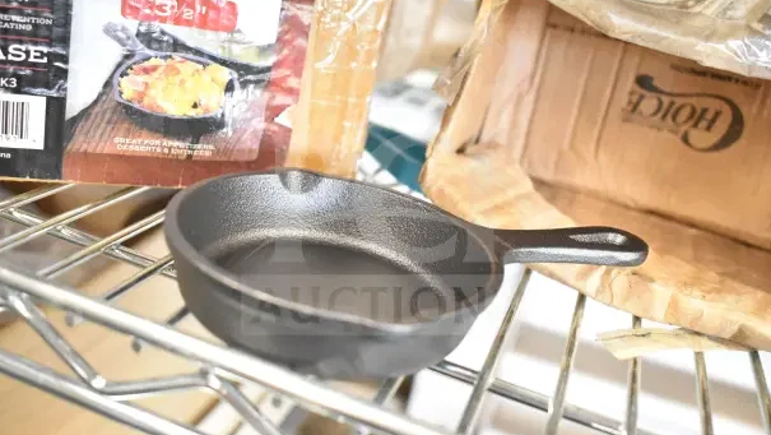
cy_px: 234
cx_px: 384
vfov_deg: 31.2
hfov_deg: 52.8
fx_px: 777
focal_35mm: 38
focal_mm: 24
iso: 6400
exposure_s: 1/80
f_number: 4.5
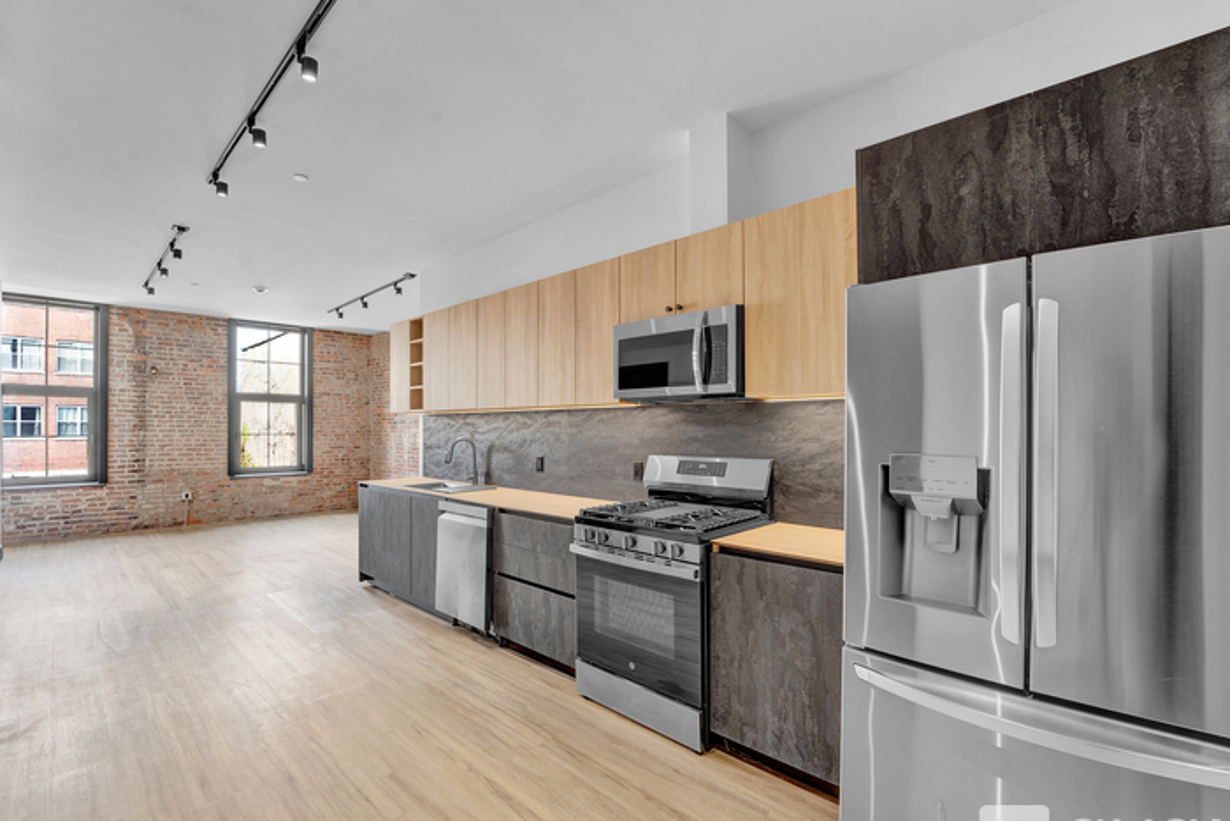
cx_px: 604
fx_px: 513
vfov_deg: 77.3
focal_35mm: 15
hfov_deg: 100.4
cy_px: 436
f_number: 8
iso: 400
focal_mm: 14
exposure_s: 1/5
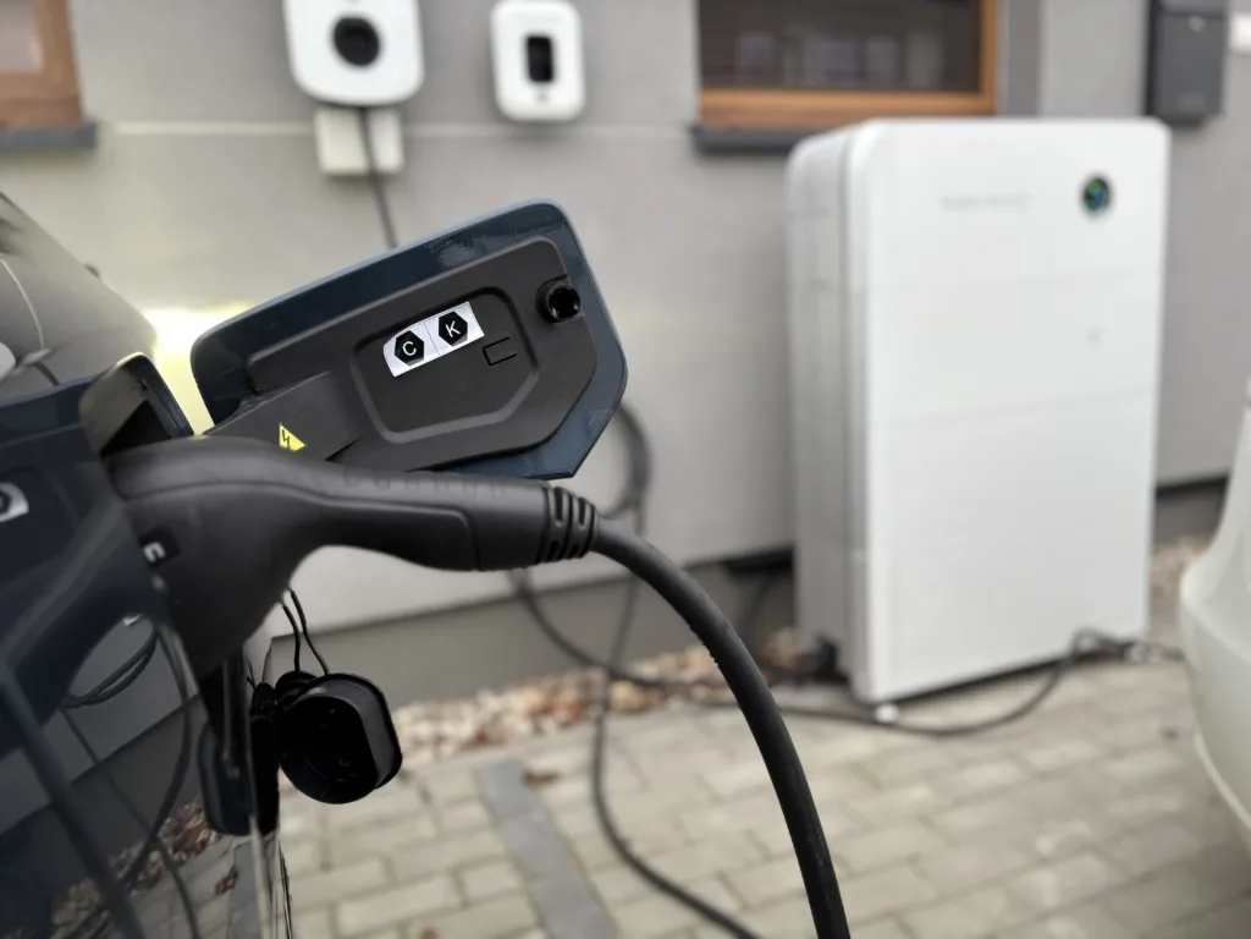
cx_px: 626
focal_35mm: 26
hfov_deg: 67.3
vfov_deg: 53.1
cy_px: 470
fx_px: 940
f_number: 1.6
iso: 125
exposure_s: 1/76
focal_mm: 5.96
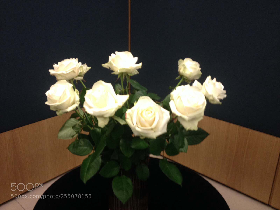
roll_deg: +0.2
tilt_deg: -21.0
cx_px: 140
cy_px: 105
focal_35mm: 35
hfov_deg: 52.6
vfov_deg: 40.7
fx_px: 283
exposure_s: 1/20
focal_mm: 4.28
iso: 125
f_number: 2.4
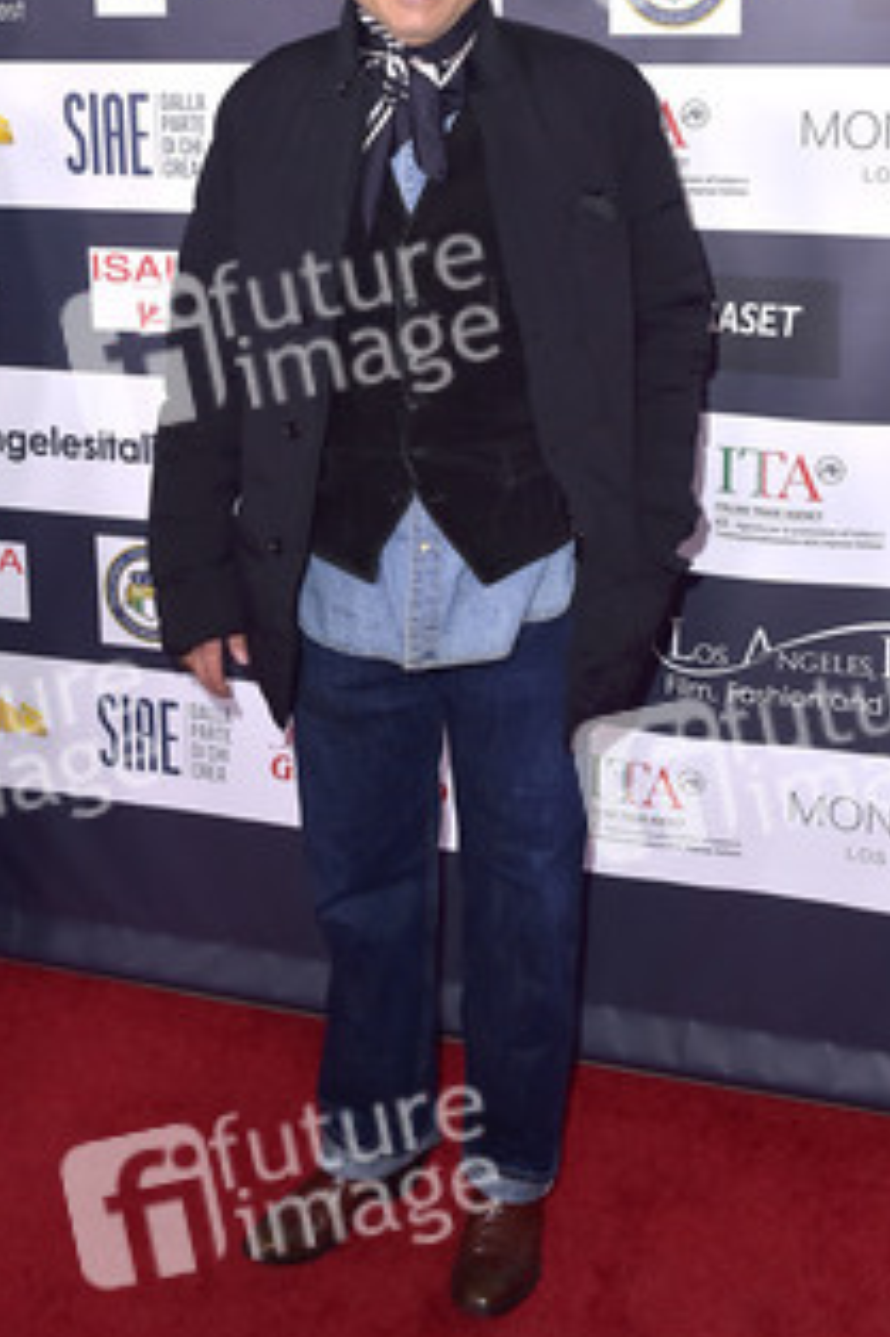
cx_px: 407
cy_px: 549
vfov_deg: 51.6
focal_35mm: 37
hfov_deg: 35.9
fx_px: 1373
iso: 500
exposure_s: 1/320
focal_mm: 29
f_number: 6.3
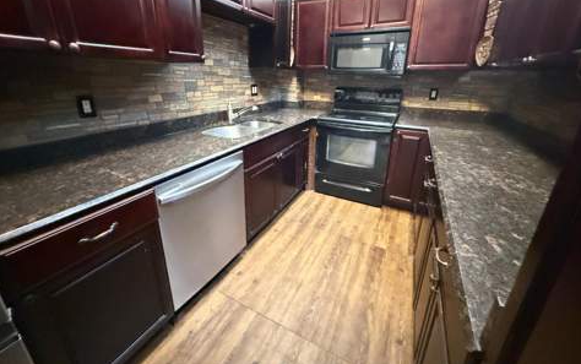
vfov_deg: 74.2
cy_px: 149
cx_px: 292
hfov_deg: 101.4
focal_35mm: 15
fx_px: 238
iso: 3200
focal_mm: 2.22
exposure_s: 1/15
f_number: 2.2
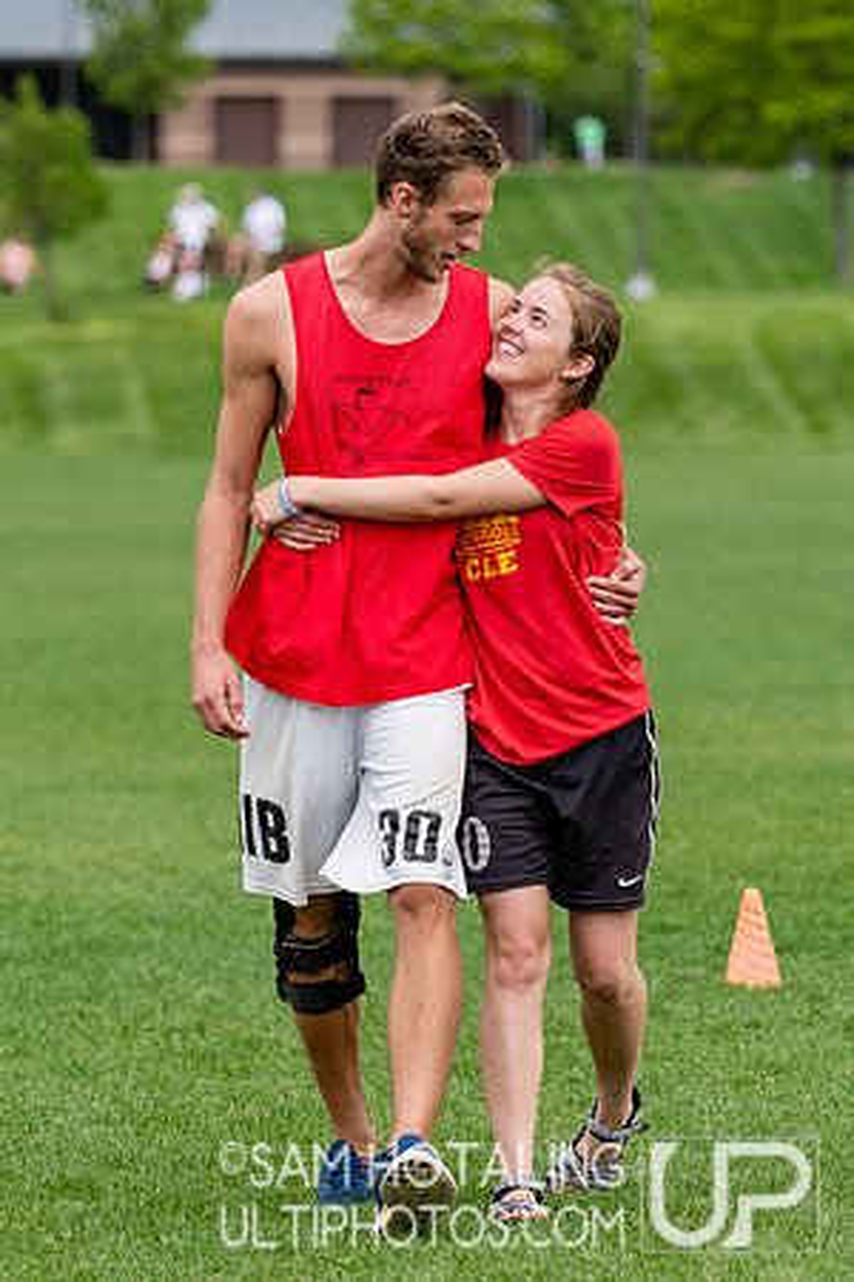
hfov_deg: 4.2
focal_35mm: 325
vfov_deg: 6.3
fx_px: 11559
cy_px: 562
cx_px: 428
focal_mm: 120
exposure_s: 1/2000
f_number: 2.8
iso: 280
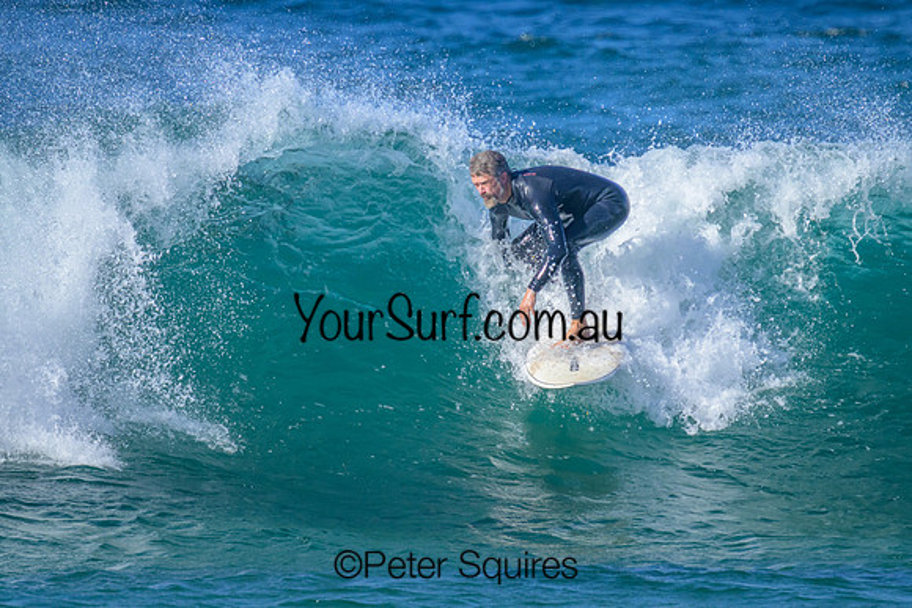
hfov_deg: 1.9
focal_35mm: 1100
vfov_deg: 1.3
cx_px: 467
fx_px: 27874
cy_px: 290
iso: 1600
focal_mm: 800
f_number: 11
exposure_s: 1/2000
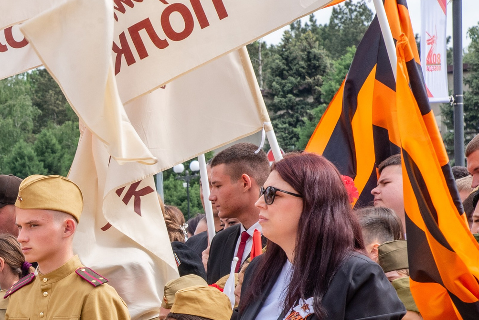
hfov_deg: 10.2
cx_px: -88
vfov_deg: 6.9
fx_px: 2649
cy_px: 371
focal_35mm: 199
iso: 320
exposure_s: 1/160
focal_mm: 78
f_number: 13
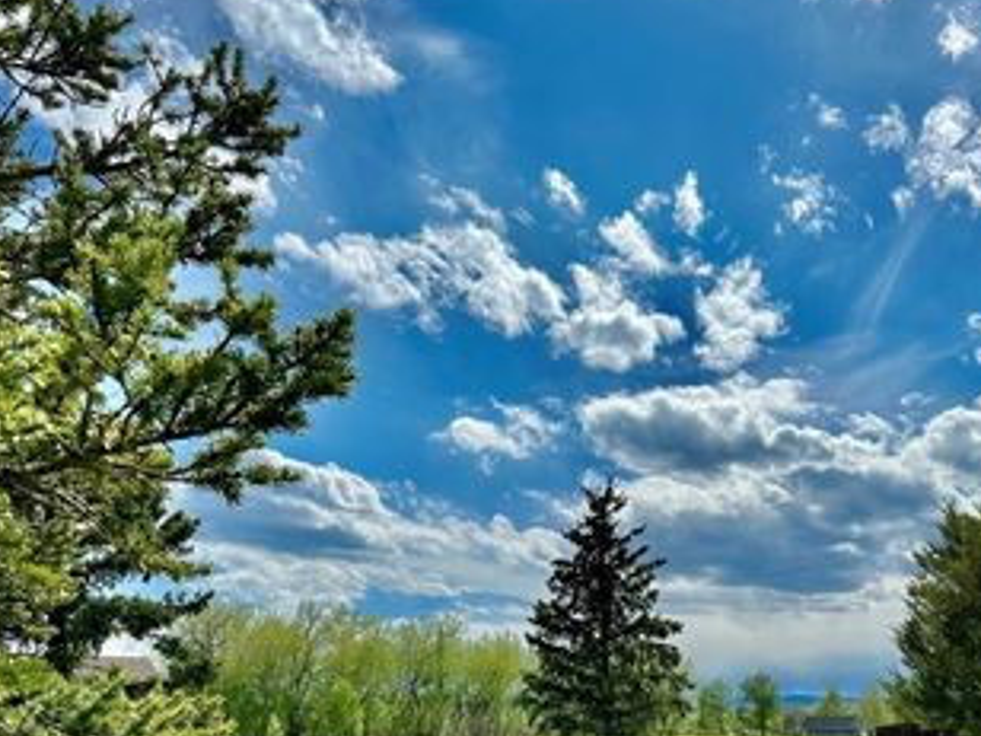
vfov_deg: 36.0
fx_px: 1105
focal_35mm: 39
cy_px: 550
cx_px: 551
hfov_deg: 47.8
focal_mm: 6.86
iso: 80
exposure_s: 1/13699
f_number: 1.78
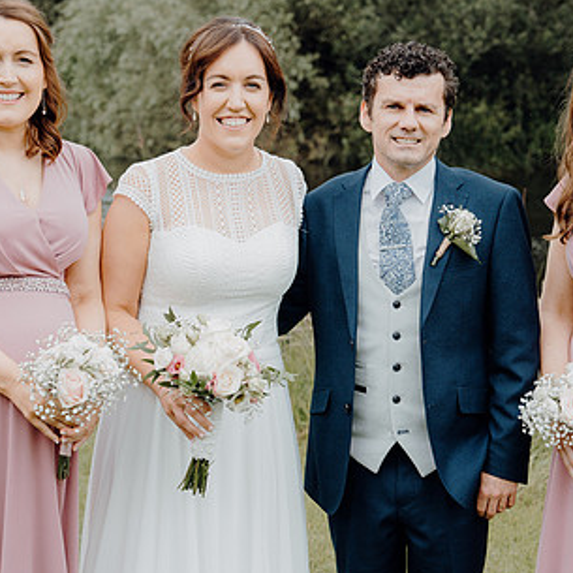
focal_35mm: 97
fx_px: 1817
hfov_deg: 17.9
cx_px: 295
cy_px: 271
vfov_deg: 17.9
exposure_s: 1/200
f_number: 5
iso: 125
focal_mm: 60
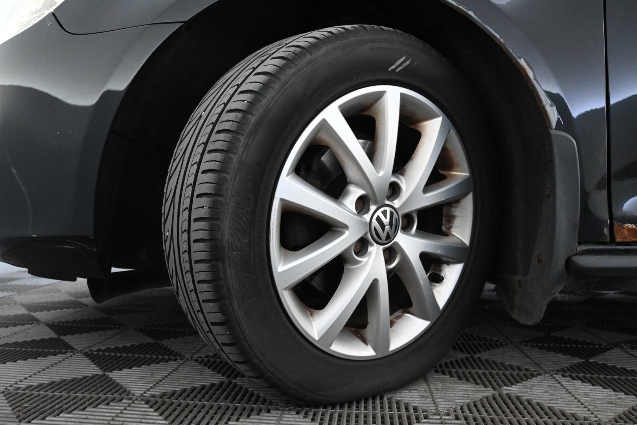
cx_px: 318
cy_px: 212
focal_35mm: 30
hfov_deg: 61.9
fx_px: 531
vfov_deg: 43.6
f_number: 4.5
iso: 6400
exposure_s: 1/80
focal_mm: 20
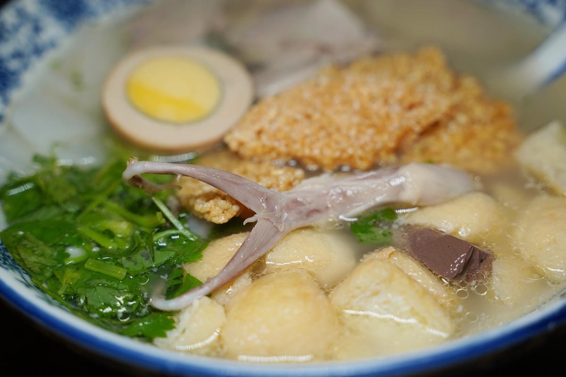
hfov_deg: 31.9
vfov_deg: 21.6
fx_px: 990
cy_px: 188
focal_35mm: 63
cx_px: 283
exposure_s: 1/80
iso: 125
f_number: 4
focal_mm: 63
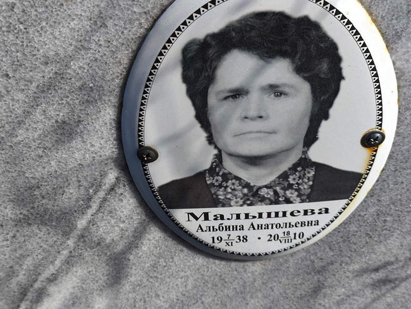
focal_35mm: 50
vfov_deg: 29.1
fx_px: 594
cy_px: 154
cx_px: 206
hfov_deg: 38.2
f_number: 1.7
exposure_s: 1/954
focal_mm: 4.71
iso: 50
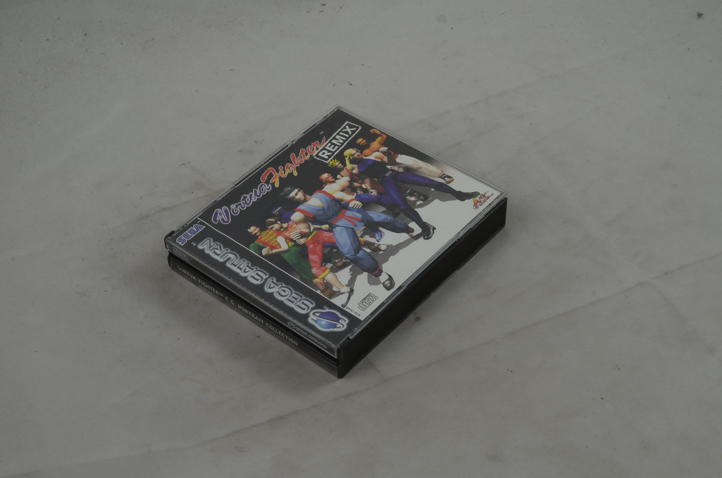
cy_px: 239
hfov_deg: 33.5
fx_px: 1201
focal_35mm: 60
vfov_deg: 22.5
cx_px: 361
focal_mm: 40
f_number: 20
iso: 100
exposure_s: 1/3
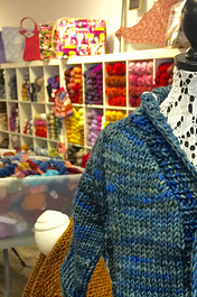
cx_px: 200
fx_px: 469
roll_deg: -2.5
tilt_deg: -15.8
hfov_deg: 22.7
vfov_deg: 33.7
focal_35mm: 57
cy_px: 251
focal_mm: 4.15
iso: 64
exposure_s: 1/15
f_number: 2.2
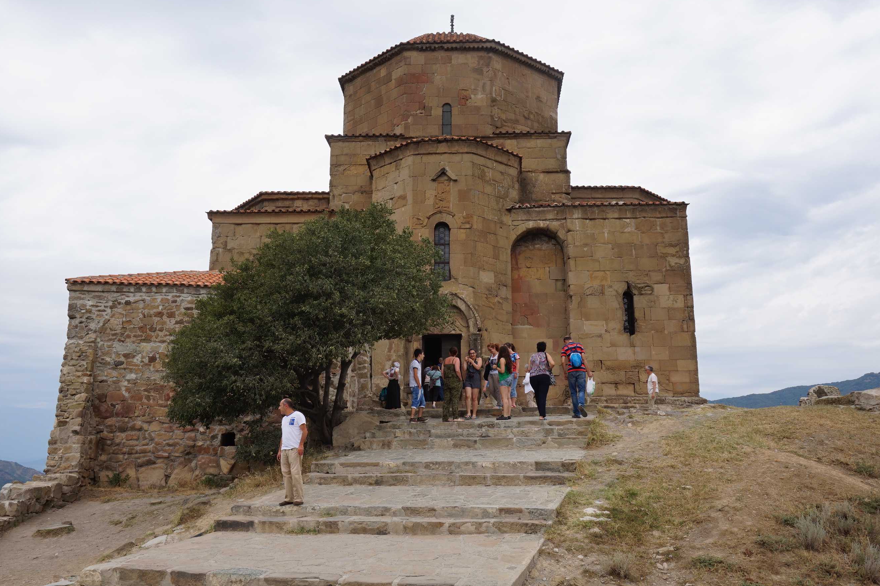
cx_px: 437
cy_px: 293
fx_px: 758
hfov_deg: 60.3
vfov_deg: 42.3
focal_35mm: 31
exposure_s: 1/80
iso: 100
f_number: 14
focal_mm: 20
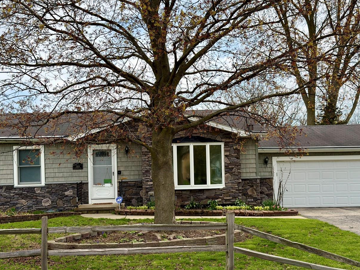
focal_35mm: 49
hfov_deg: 38.9
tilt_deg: +0.6
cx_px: 158
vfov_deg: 29.6
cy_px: 168
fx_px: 510
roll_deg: +2.0
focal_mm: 6.76
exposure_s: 1/3610
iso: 80
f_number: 1.78
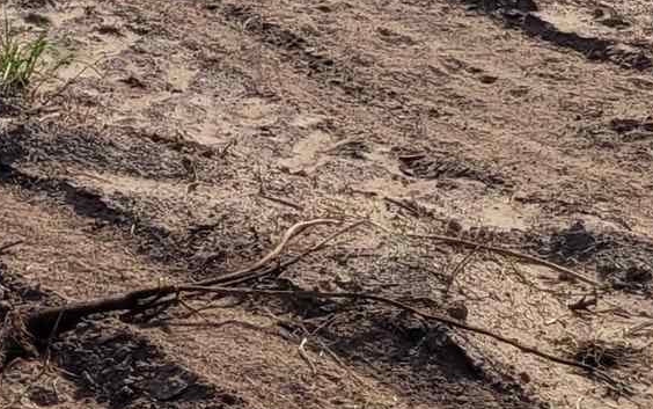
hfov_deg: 12.6
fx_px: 2671
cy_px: -747
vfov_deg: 7.8
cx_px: -553
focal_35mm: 150
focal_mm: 5.4
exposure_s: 1/4505
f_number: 1.8
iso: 40
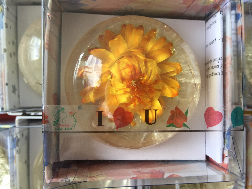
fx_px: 211
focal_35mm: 29
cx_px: 126
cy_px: 94
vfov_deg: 48.2
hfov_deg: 61.7
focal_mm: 4.15
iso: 32
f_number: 2.2
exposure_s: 1/100
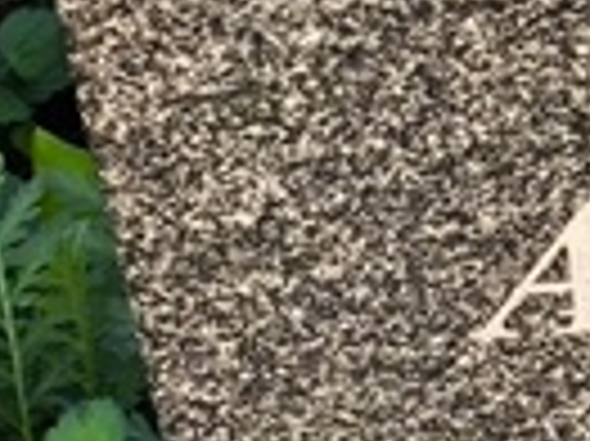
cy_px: 306
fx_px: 5211
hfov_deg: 6.3
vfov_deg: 4.8
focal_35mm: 306
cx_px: 1128
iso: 50
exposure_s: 1/190
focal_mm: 4.71
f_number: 1.7
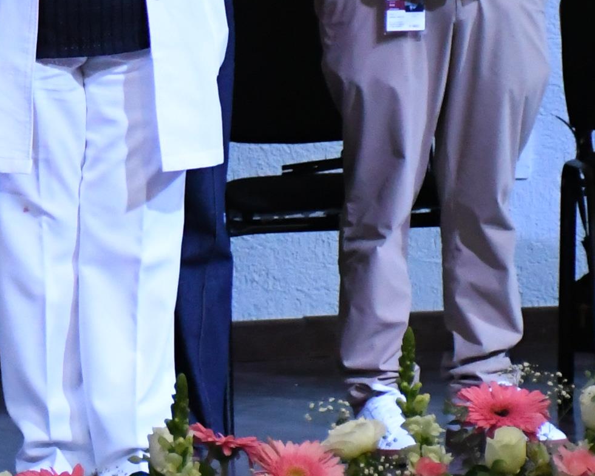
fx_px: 6551
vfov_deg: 4.1
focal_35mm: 372
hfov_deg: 5.1
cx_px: -564
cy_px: -152
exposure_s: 1/160
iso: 4000
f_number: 5
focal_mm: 62
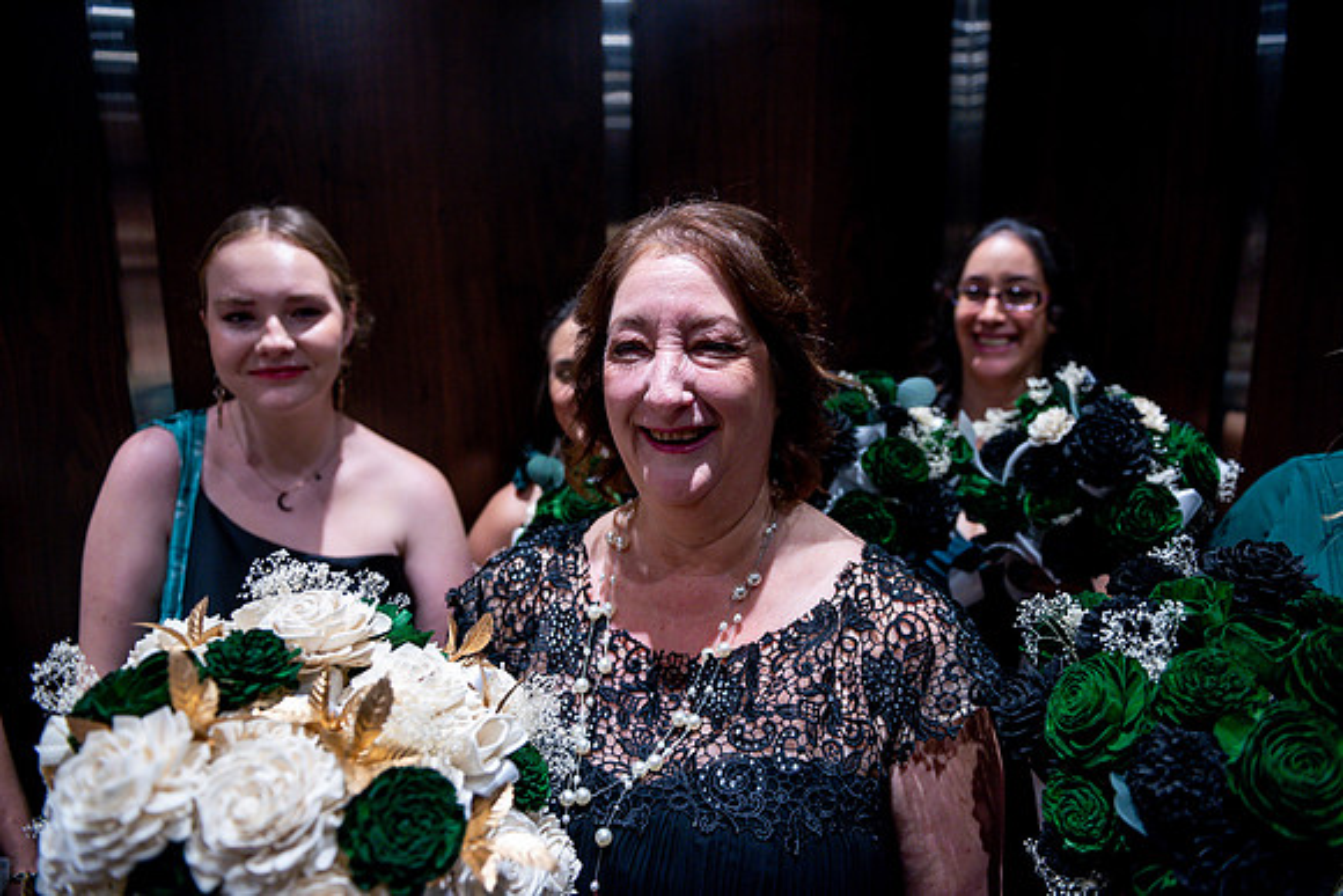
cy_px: 448
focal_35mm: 24
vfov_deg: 53.2
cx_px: 672
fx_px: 896
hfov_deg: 73.7
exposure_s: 1/160
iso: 1600
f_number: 2.8
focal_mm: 24
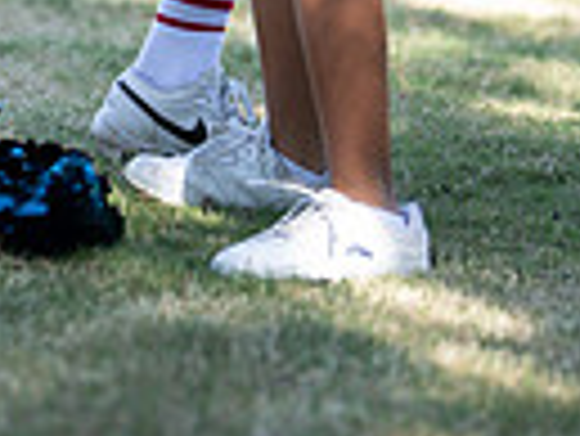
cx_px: 58
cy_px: -254
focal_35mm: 216
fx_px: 3623
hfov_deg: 9.1
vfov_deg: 6.8
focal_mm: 50
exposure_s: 1/1250
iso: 100
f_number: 1.2
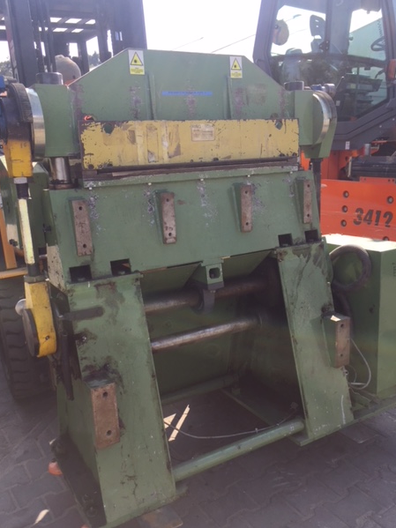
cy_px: 275
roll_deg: -3.8
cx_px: 191
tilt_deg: -16.4
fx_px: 473
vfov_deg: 58.3
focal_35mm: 31
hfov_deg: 45.4
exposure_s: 1/648
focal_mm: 4.15
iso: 32
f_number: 2.2
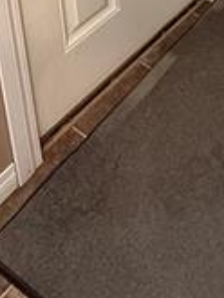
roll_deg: -0.4
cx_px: 238
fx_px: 560
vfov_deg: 22.2
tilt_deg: -17.0
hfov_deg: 21.6
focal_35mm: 65
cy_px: -193
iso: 640
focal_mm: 2.22
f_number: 2.2
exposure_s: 1/60
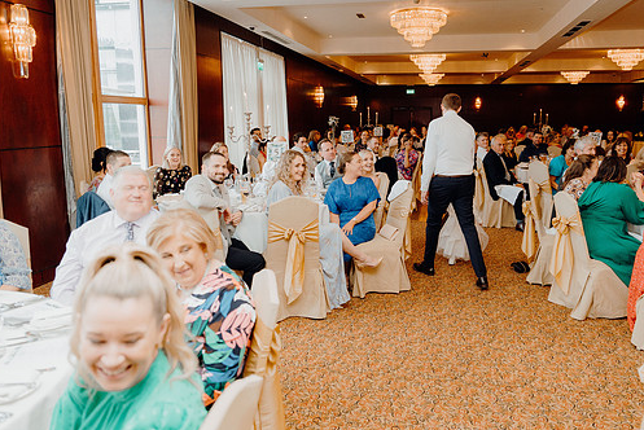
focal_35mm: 28
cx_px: 349
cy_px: 199
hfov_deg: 65.3
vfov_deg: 46.4
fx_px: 501
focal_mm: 24
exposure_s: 1/200
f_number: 2.8
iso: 1250
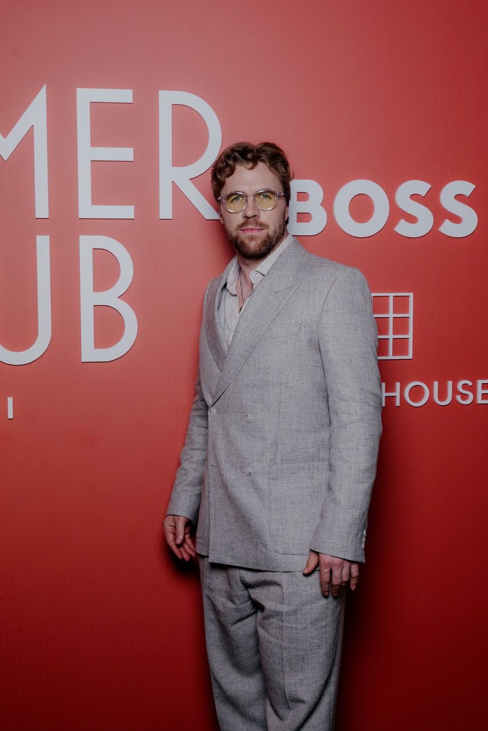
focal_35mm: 47
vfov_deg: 41.9
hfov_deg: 28.7
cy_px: 366
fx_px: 955
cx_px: 244
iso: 800
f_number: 10
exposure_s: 1/125
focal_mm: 47
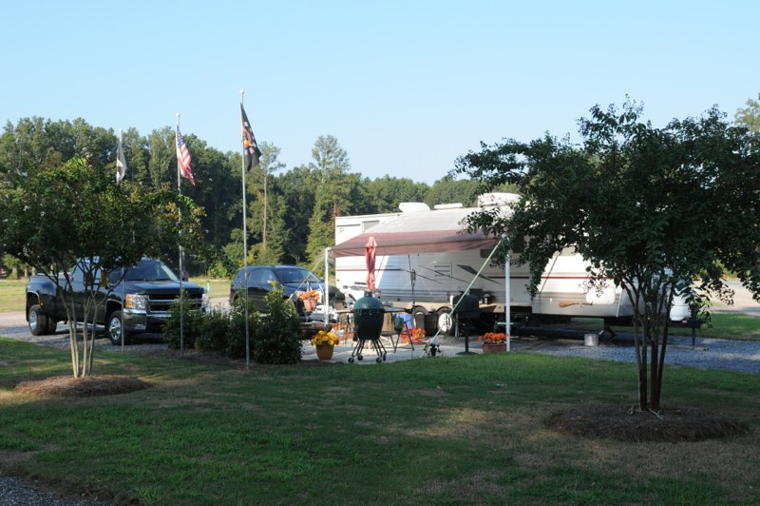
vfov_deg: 31.8
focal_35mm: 42
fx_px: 886
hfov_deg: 46.4
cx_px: 380
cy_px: 253
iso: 400
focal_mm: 28
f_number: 10
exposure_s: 1/400
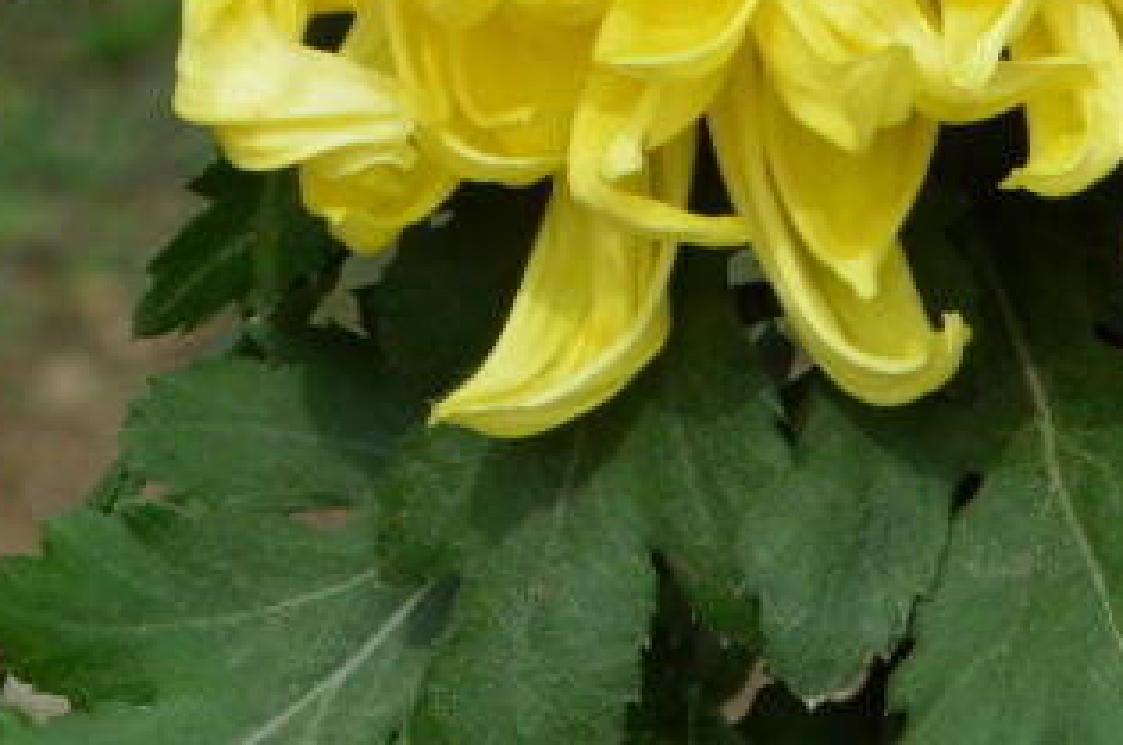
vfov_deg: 2.8
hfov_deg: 4.2
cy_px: -465
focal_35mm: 488
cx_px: 688
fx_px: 15199
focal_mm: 100
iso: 1000
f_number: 20
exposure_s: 1/250
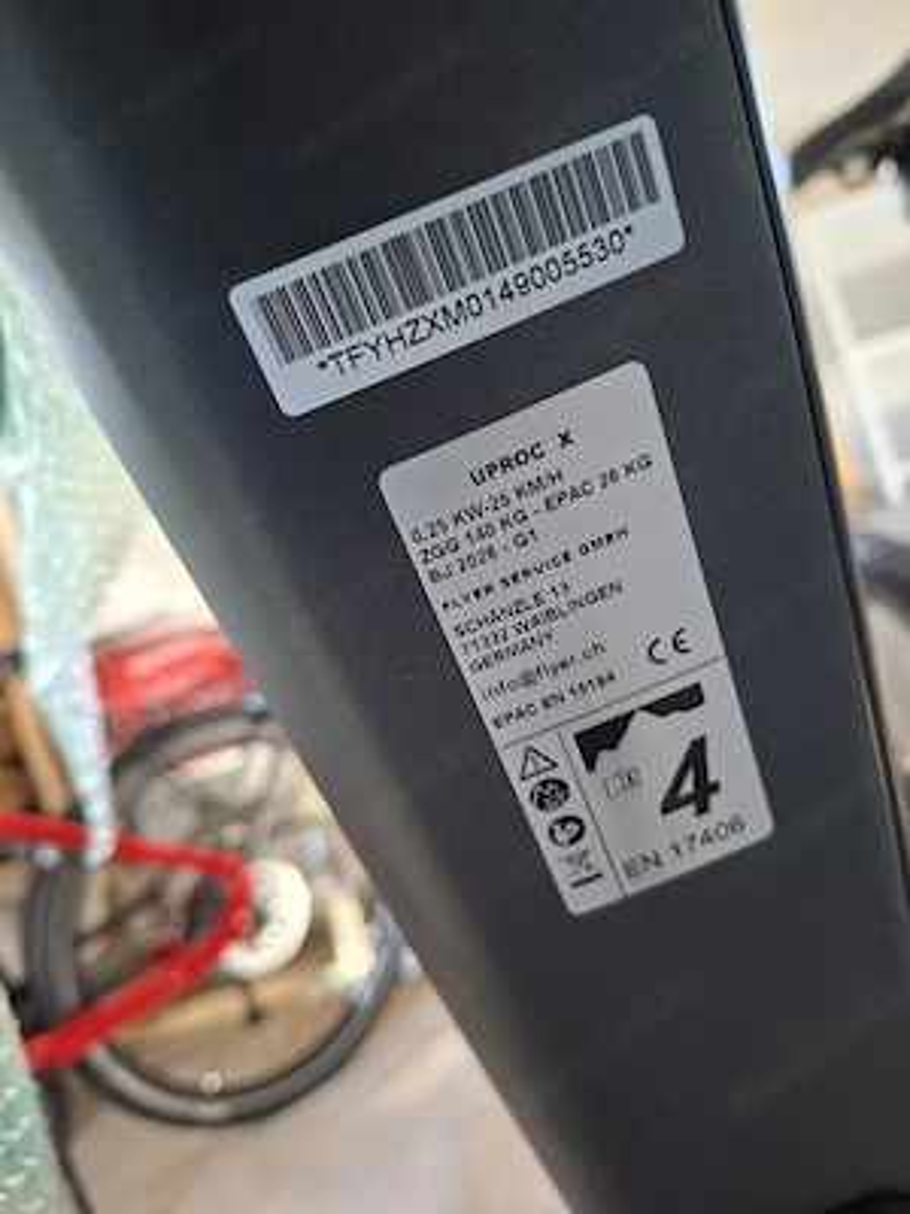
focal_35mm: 23
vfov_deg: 73.9
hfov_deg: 58.9
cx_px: 455
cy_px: 607
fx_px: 806
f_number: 1.8
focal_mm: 5.54
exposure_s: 1/25
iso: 320
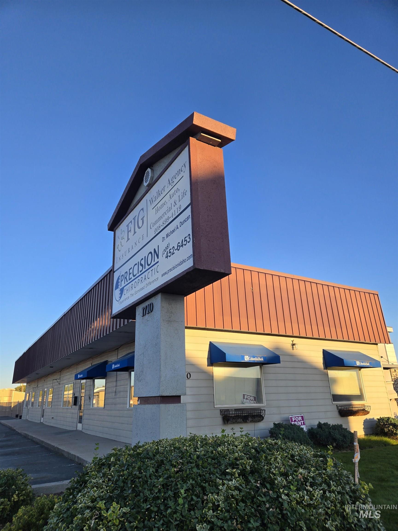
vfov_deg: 73.9
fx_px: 353
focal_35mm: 23
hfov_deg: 58.9
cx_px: 199
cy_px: 266
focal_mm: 5.4
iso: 25
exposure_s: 1/550
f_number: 1.8
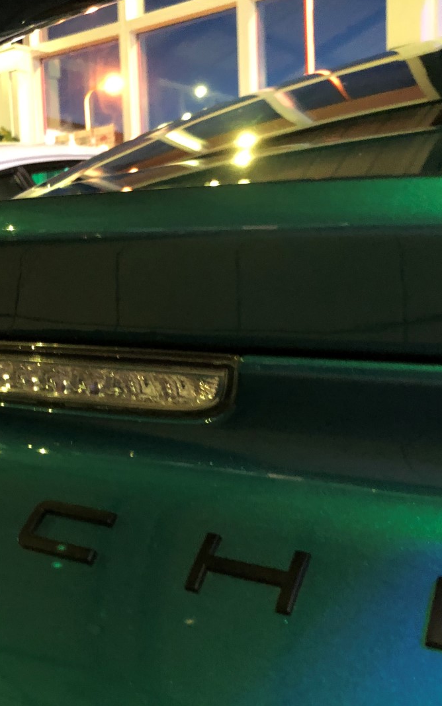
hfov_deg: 31.8
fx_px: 771
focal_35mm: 40
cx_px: 150
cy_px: 351
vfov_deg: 49.3
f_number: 1.8
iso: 160
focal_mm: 4
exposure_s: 1/4
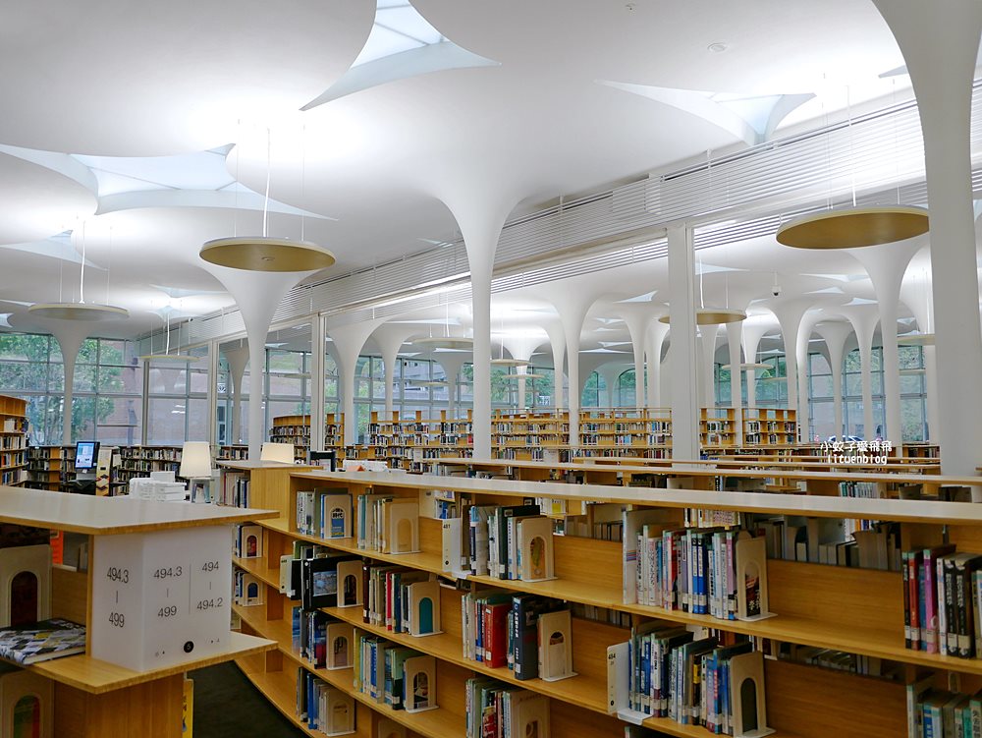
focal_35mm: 28
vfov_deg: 49.8
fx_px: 795
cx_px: 491
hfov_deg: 63.4
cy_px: 369
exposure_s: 1/60
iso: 200
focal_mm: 14
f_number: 2.5
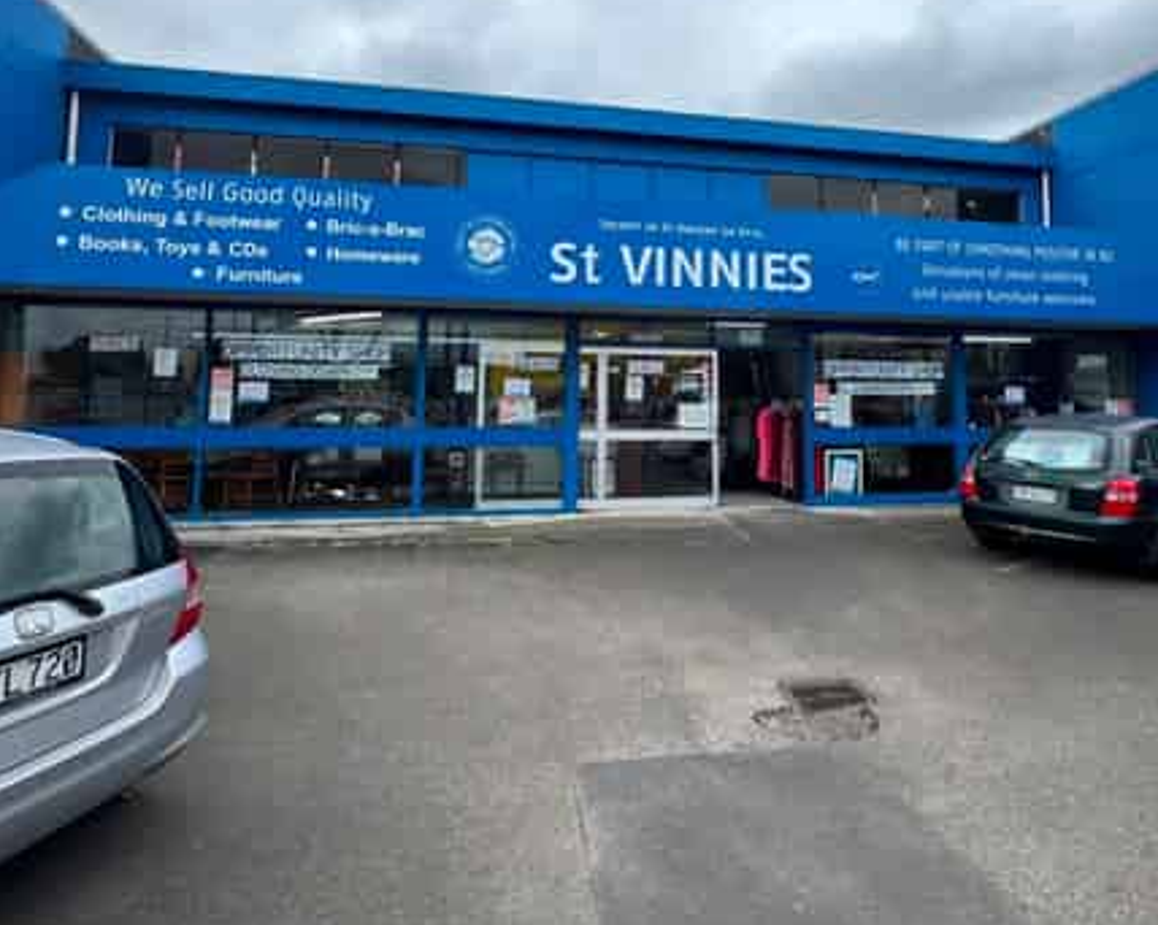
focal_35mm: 21
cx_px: 622
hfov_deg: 77.5
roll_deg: -0.6
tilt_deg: +7.2
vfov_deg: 64.2
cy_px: 326
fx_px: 719
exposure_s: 1/582
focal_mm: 2.22
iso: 50
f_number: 2.2
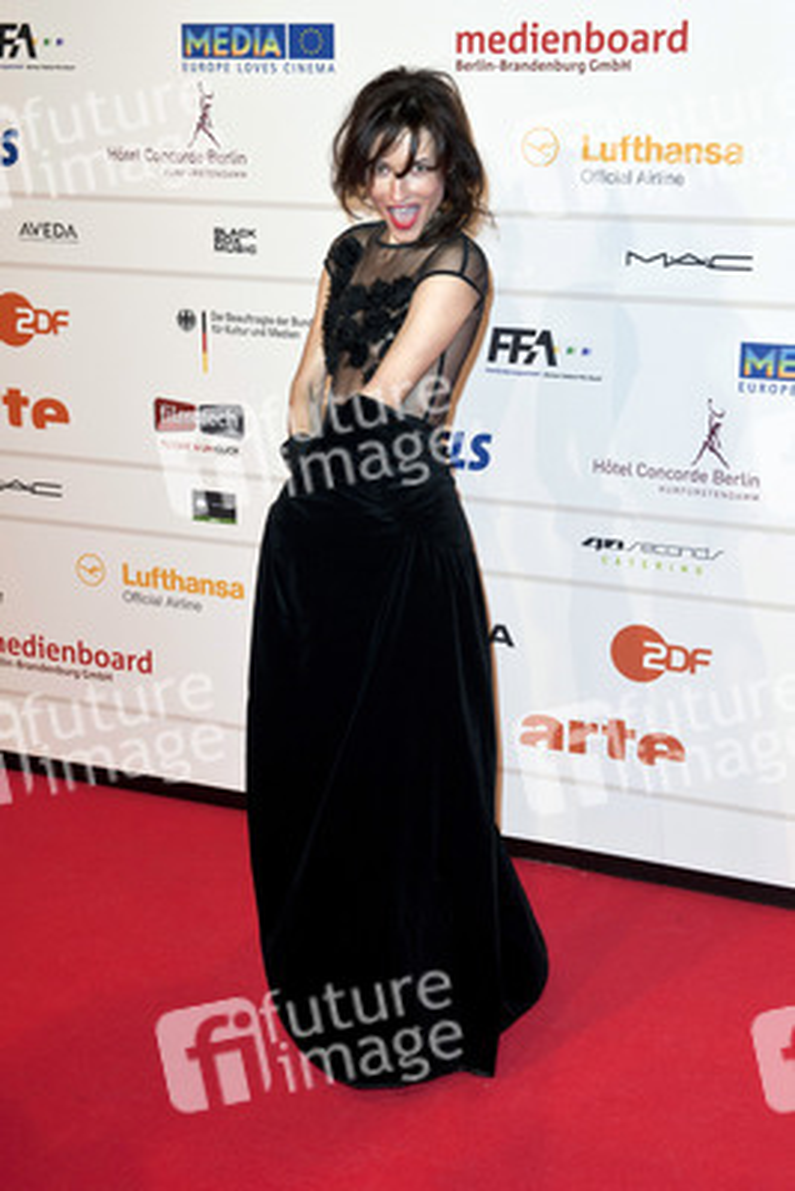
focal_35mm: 50
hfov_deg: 27.0
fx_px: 1655
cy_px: 596
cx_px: 398
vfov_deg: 39.6
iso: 800
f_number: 5.6
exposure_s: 1/250
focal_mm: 50
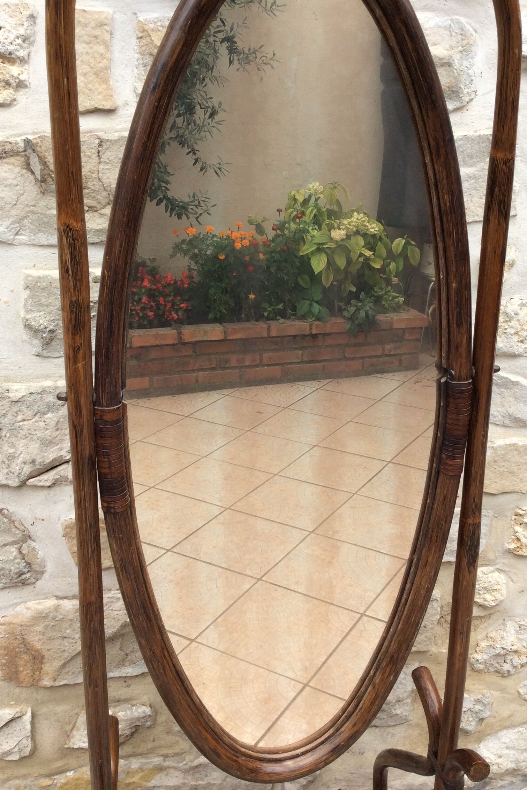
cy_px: 352
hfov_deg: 35.0
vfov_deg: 50.6
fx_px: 834
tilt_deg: -17.7
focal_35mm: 38
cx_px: 281
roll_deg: -2.1
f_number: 2.4
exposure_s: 1/290
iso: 32
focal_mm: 3.3
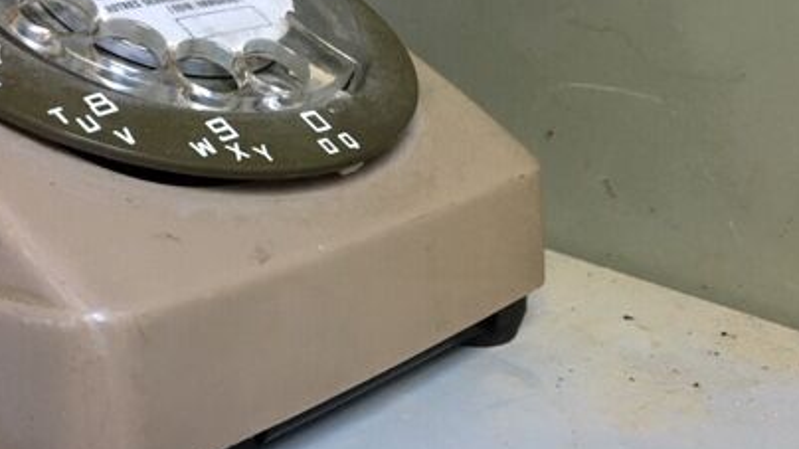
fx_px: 1059
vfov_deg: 23.9
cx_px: 271
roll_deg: +4.0
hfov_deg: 40.9
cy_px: 253
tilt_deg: -16.1
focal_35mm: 50
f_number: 2.2
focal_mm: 4.15
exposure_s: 1/33
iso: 160
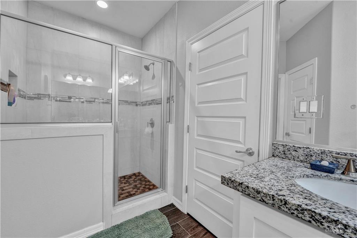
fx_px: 139
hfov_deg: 104.3
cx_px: 178
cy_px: 119
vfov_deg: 81.2
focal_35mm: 14
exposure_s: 1
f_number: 8
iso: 100
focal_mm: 14
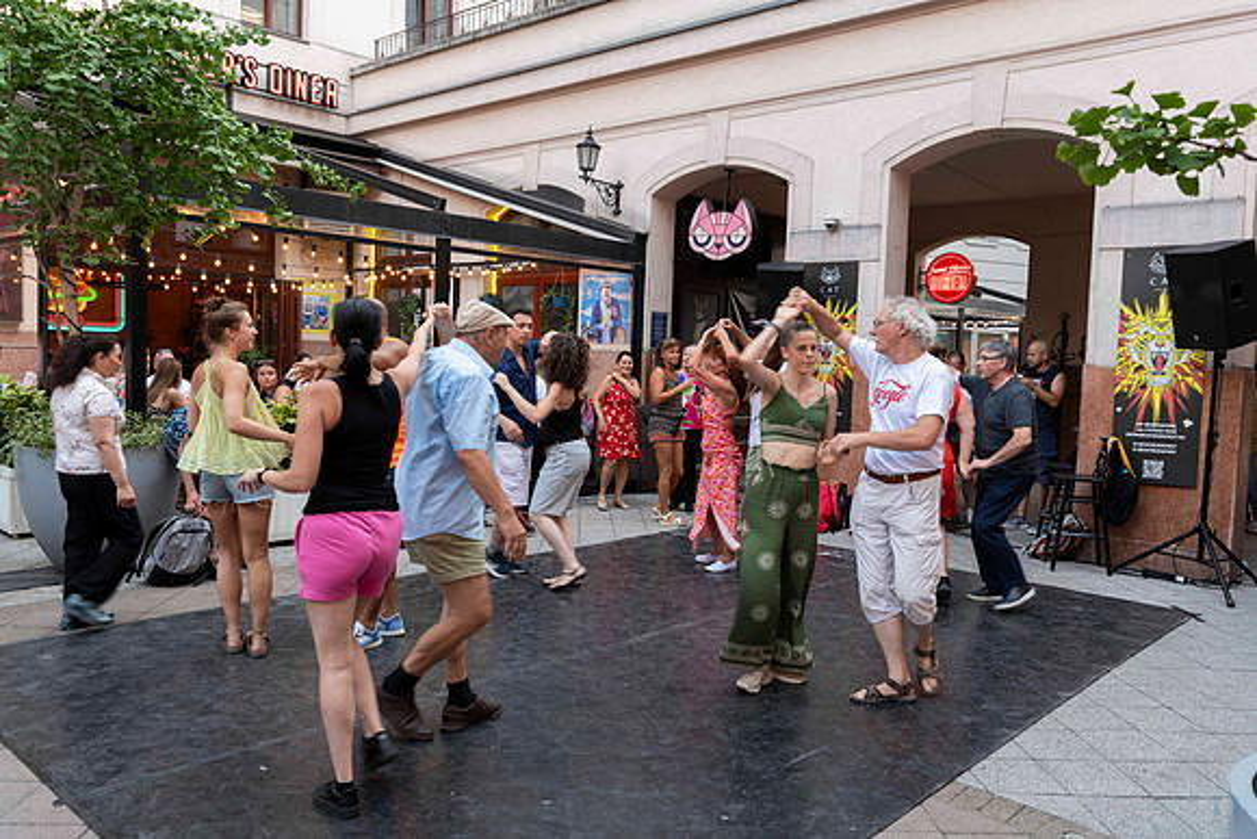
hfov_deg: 63.6
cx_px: 628
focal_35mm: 29
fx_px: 1013
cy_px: 420
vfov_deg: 45.0
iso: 250
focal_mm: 29
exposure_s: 1/60
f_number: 4
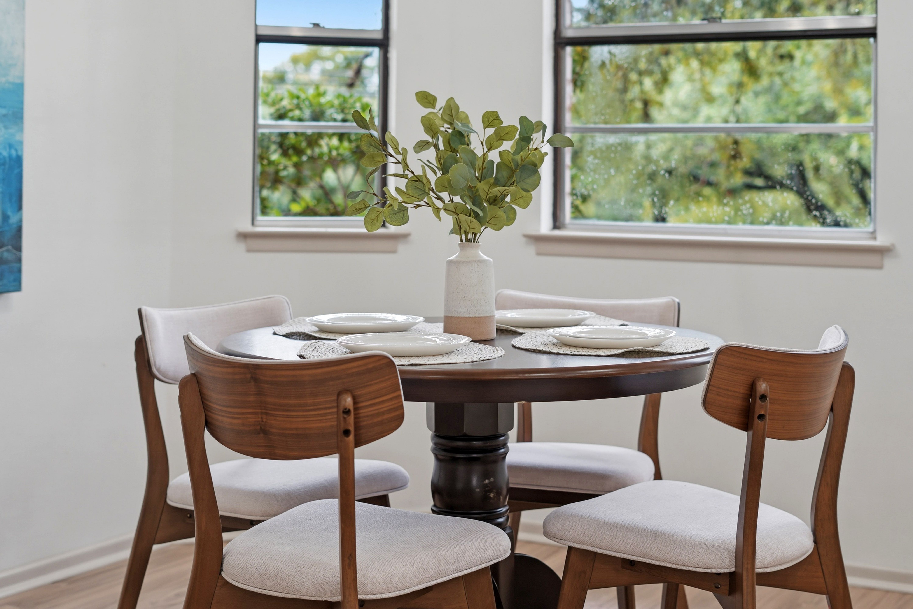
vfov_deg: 27.0
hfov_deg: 39.6
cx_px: 456
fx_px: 1268
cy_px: 304
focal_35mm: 50
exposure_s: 1/80
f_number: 2.8
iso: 100
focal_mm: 50
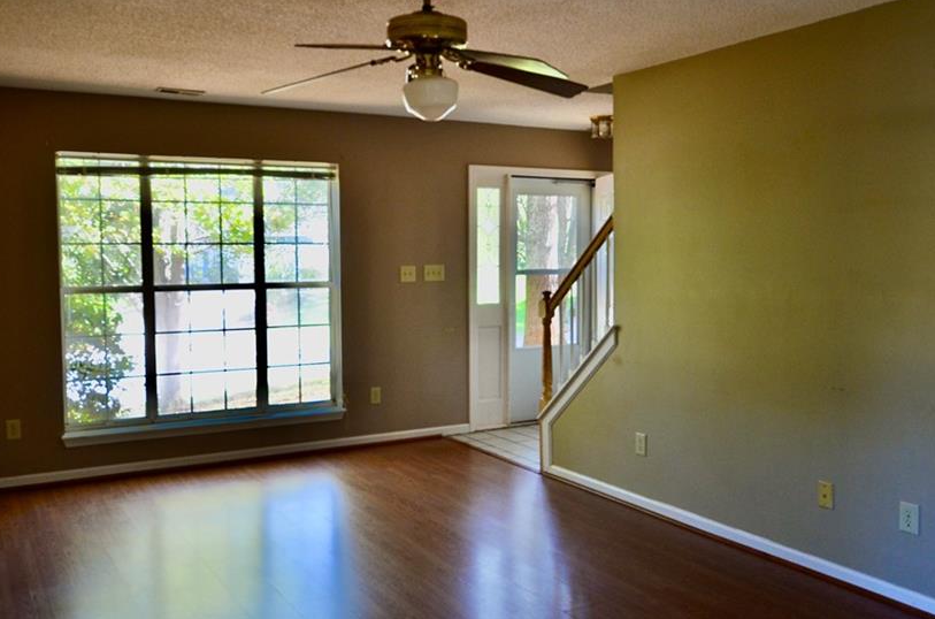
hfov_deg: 55.9
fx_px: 881
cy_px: 311
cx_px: 460
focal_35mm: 34
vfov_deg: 38.7
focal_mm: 18
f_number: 4
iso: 400
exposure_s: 1/60
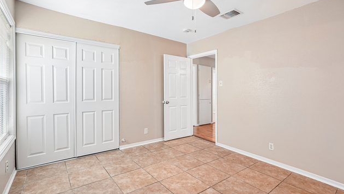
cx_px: 171
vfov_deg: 63.9
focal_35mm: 17
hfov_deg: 95.9
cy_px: 92
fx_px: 155
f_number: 8
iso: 400
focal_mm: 16
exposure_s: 1/15
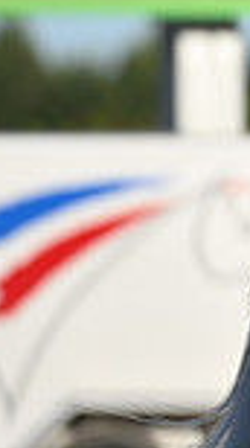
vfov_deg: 1.5
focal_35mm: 1423
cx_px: 640
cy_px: -13
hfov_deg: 0.8
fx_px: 16863
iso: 250
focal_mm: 360
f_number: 4.5
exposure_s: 1/1600
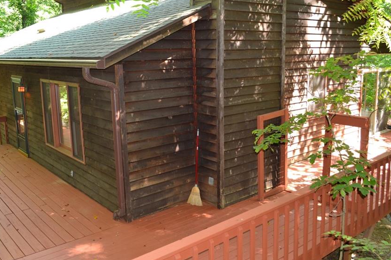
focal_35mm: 33
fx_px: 358
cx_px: 210
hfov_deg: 57.2
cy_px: 115
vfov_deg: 39.9
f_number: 3.5
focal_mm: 18
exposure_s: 1/60
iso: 450
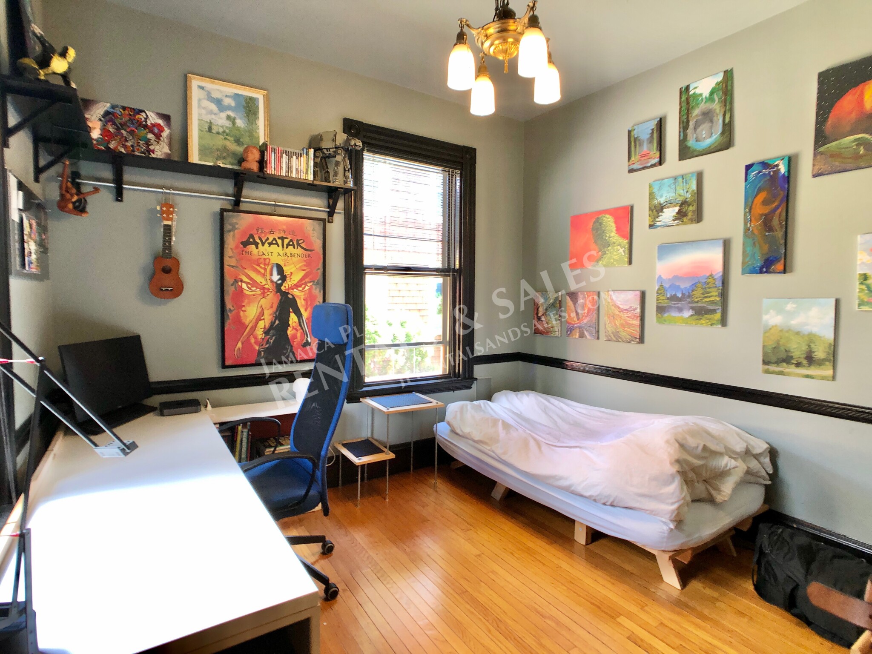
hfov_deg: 63.4
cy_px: 327
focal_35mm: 28
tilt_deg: -2.8
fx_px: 705
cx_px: 436
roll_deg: +0.5
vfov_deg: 49.7
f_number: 1.8
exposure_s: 1/30
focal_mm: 3.99
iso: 50
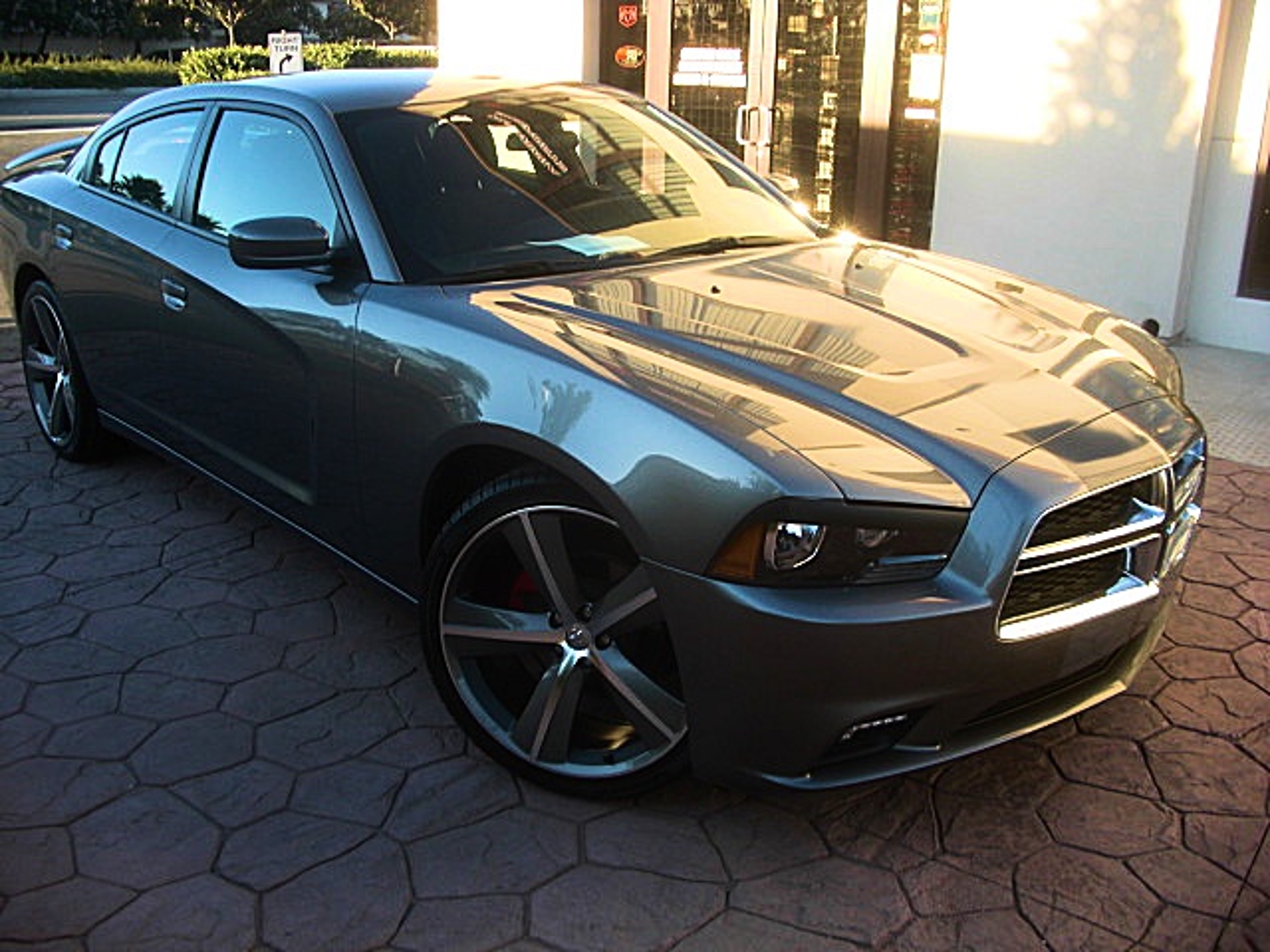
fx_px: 1321
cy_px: 476
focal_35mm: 36
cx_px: 635
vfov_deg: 39.7
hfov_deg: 51.4
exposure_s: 1/125
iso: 50
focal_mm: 6.3
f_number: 2.8
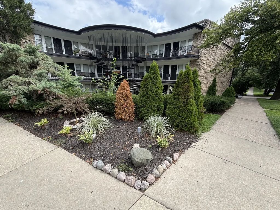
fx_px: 113
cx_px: 140
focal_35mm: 14
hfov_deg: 102.1
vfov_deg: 85.7
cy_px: 105
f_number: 2.2
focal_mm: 2.22
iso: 40
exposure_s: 1/549
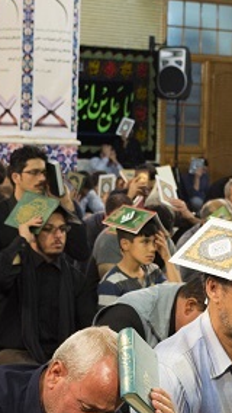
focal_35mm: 174
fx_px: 1901
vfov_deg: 12.3
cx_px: 371
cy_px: 313
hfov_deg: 6.9
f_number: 7.1
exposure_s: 1/40
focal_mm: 42
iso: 1600
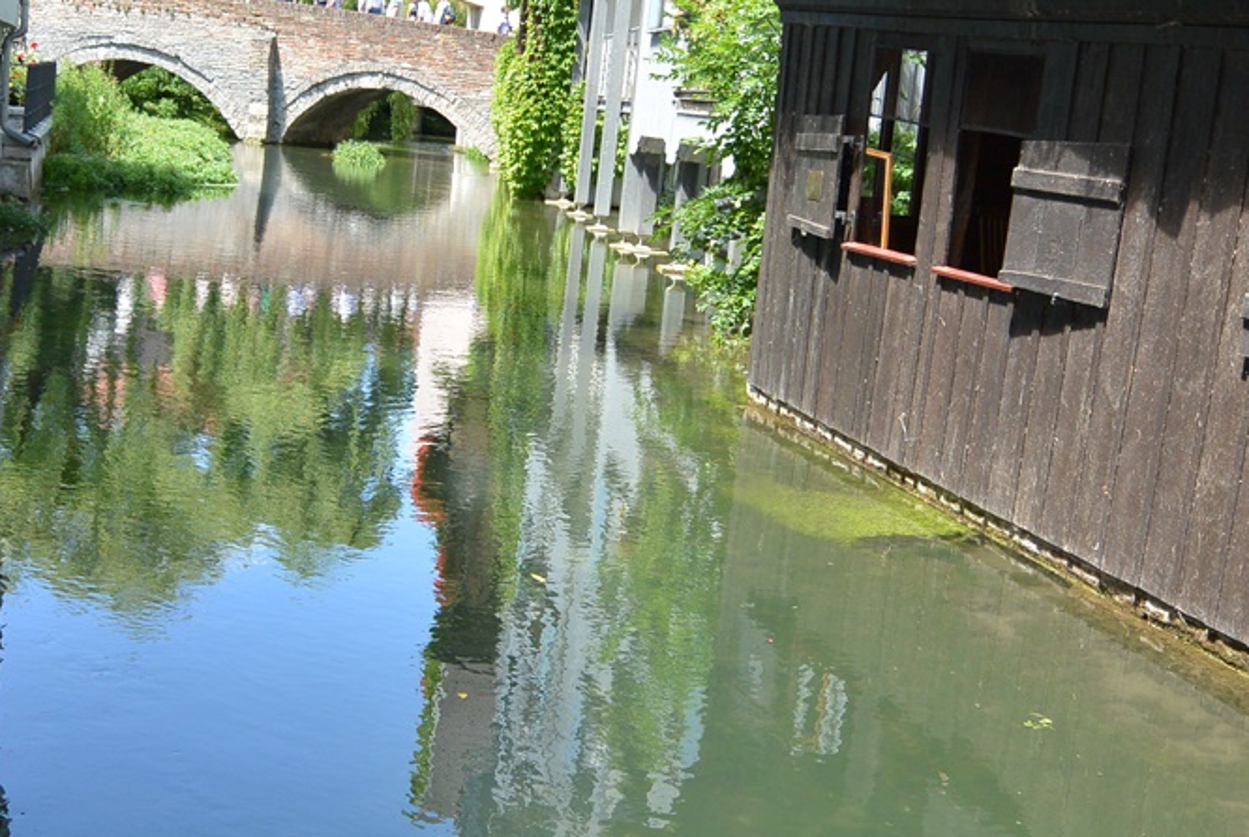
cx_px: 546
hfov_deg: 41.8
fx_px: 1633
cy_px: 331
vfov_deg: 28.7
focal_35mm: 47
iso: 200
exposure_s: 1/500
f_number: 3.5
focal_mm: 11
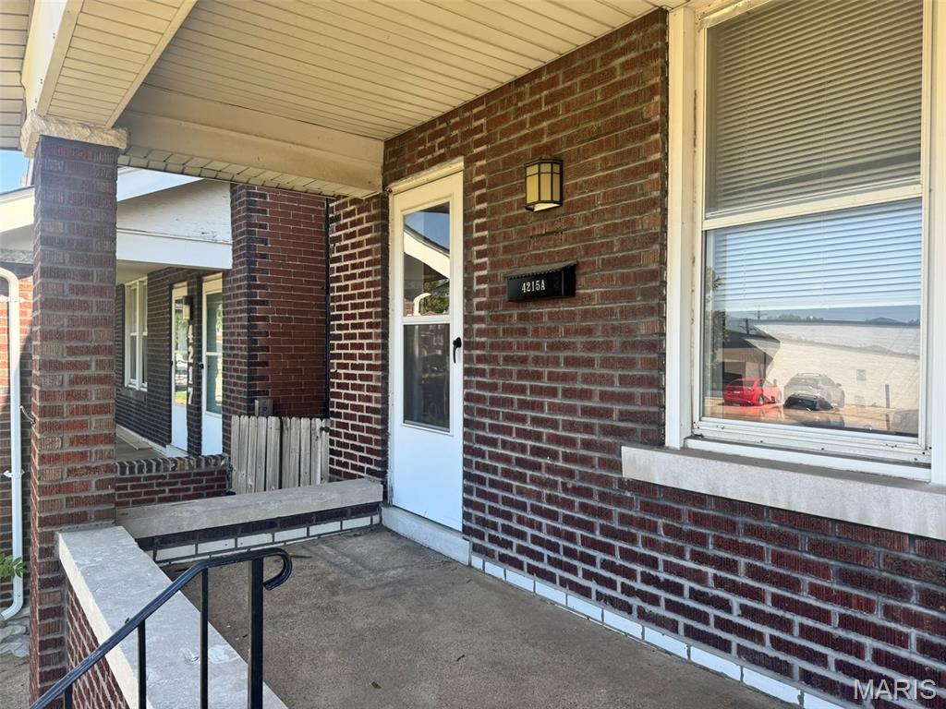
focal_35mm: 24
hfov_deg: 71.6
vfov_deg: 56.8
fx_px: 656
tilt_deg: -1.2
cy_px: 354
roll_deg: -0.6
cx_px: 473
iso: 80
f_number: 1.78
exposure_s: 1/685
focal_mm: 6.76
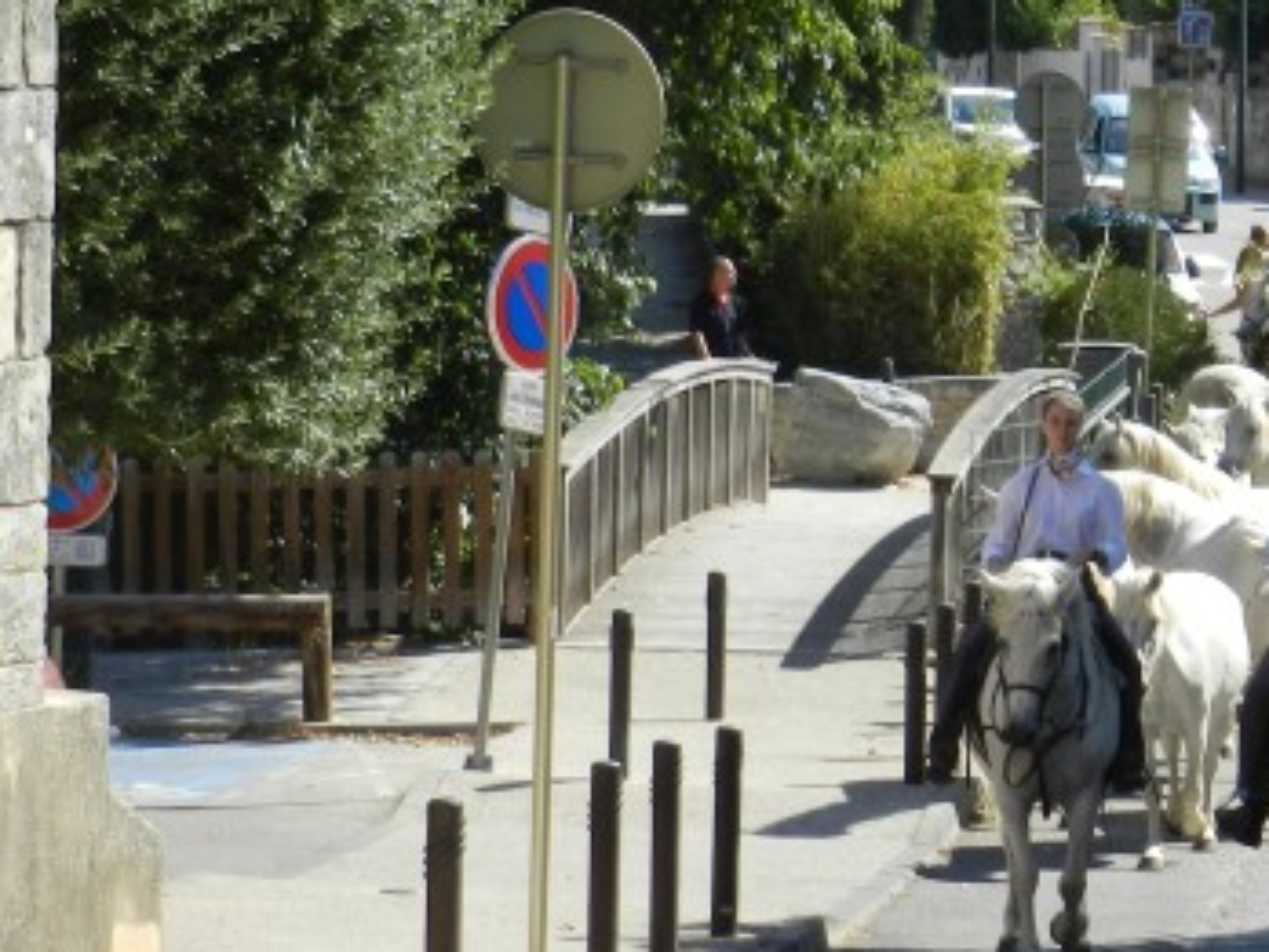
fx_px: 8432
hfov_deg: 8.6
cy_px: 423
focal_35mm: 230
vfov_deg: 6.5
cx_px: 1284
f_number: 4.6
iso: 160
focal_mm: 17.7
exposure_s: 1/640
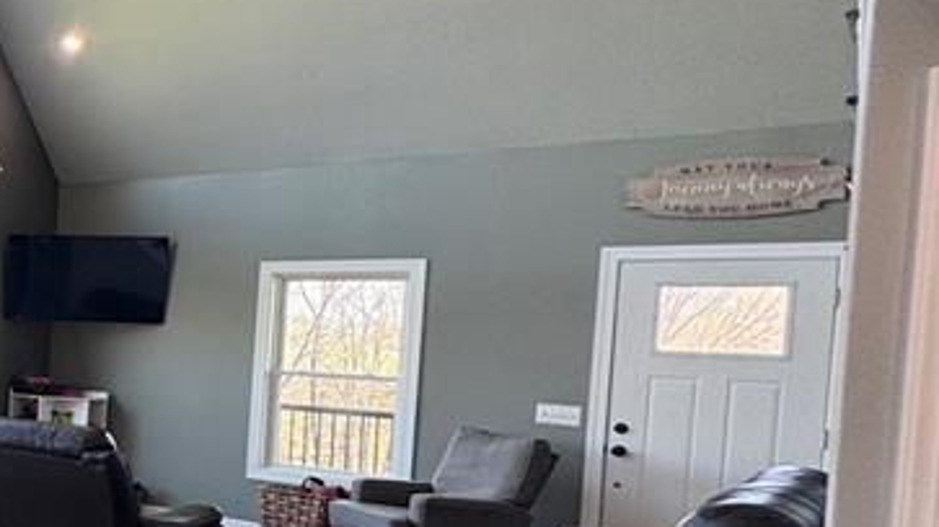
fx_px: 1070
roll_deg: -2.1
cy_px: 354
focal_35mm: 43
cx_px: -339
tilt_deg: -1.9
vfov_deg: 27.5
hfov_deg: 32.5
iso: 64
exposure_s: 1/120
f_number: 2.2
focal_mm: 2.22
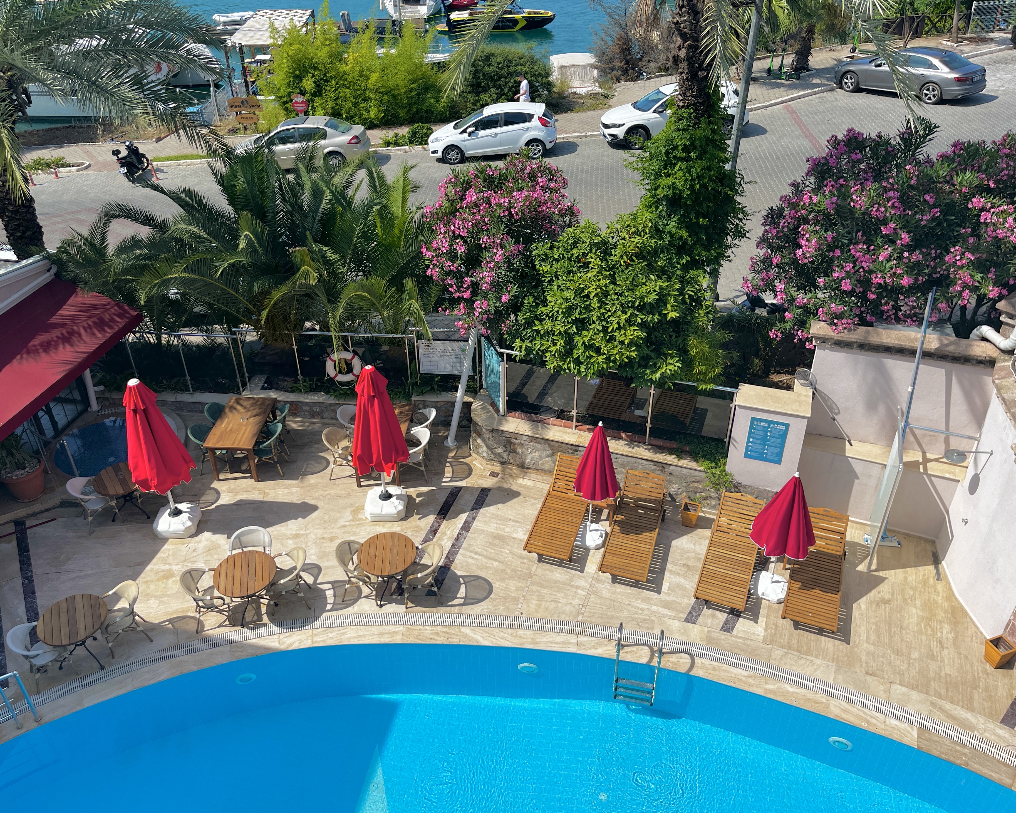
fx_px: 842
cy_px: 397
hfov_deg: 62.2
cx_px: 486
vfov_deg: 51.5
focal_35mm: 28
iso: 50
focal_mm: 5.1
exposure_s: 1/3745
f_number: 1.6
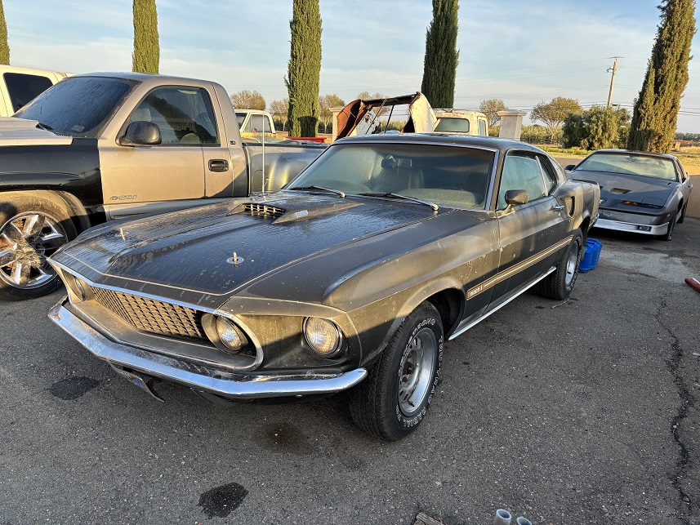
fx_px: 526
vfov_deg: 53.1
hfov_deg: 67.3
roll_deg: -2.7
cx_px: 350
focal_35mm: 26
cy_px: 262
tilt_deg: -15.0
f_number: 1.6
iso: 50
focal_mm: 5.96
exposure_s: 1/594
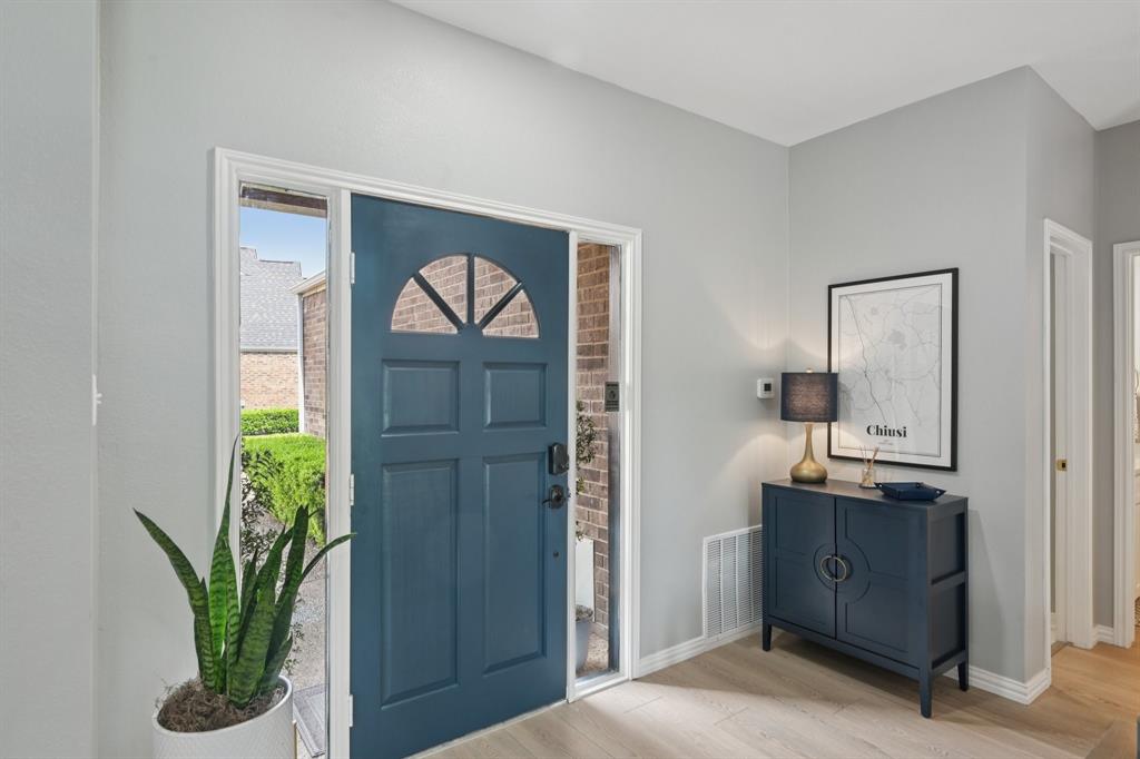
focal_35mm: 19
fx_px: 601
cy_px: 380
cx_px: 570
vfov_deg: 64.5
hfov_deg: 86.9
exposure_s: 1/15
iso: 400
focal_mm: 19
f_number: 8
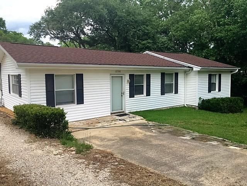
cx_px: 124
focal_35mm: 29
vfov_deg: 48.2
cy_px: 93
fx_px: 207
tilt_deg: -4.6
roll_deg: +0.4
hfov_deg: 61.7
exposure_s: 1/295
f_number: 2.2
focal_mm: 4.15
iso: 25
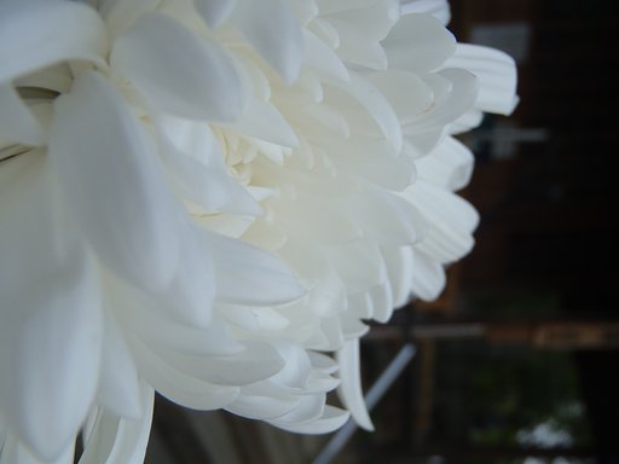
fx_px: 662
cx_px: 310
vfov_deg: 38.7
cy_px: 232
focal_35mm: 37
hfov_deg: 50.1
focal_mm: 6.64
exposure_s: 1/160
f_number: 4.7
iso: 80
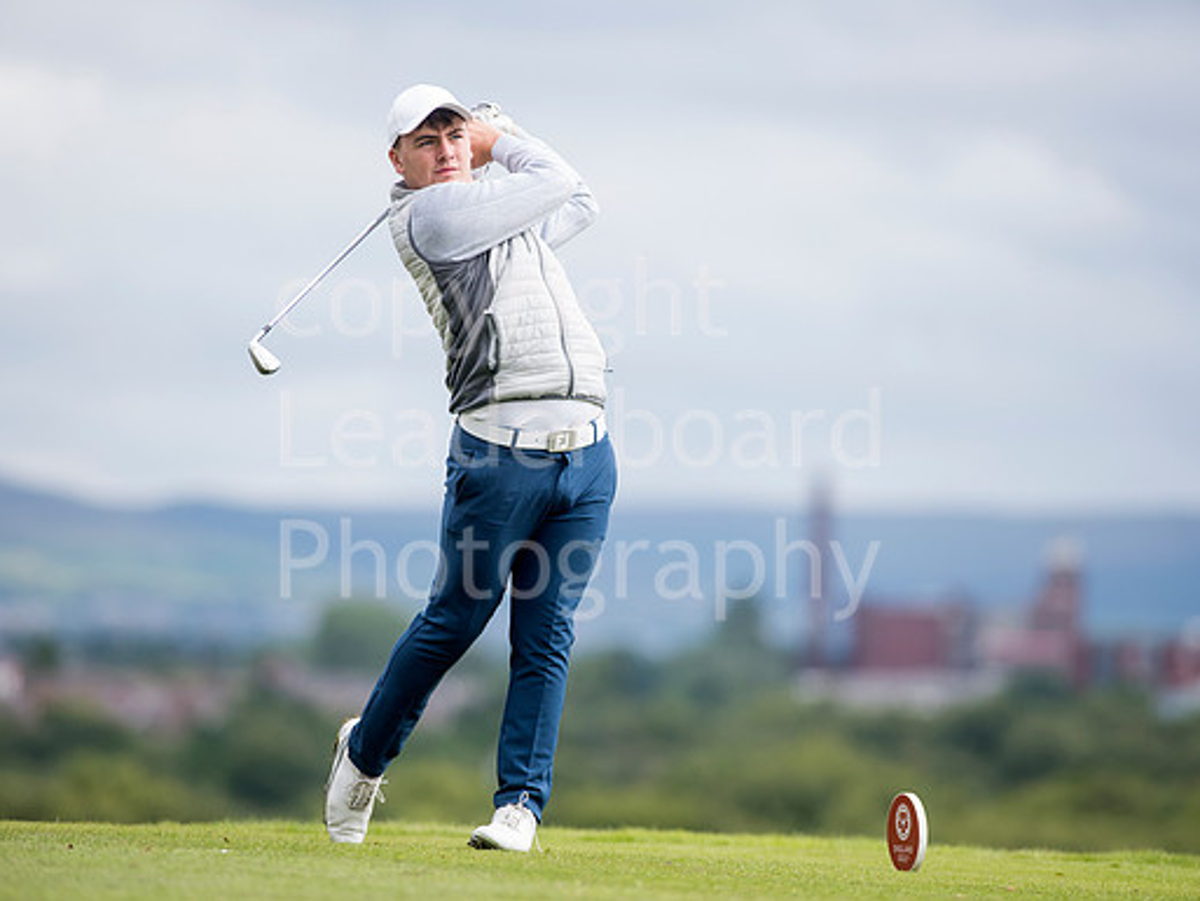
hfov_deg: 6.1
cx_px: 582
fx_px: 11304
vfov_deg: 4.6
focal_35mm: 326
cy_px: 450
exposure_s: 1/2000
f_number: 4.5
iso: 640
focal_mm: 300
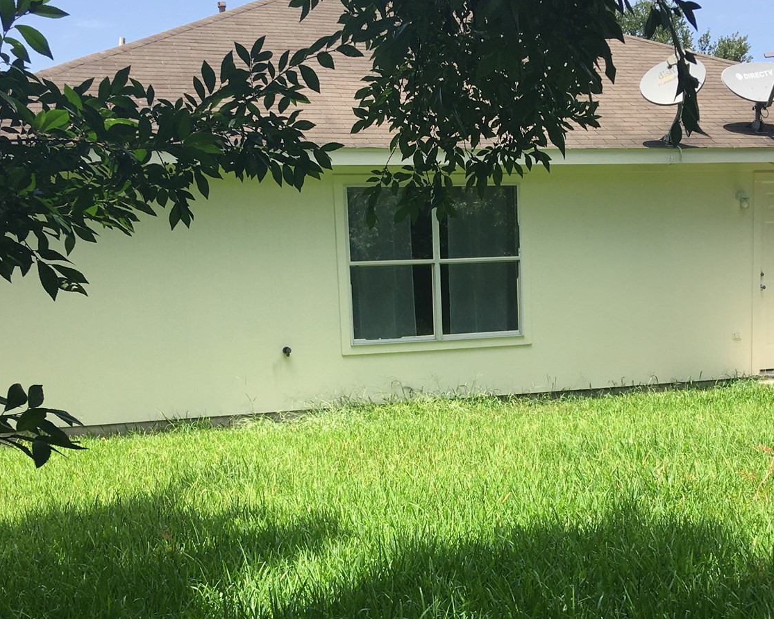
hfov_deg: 35.9
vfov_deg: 28.8
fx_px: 1191
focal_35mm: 52
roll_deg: +1.6
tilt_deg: -6.8
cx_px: 460
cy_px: 454
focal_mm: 4.15
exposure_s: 1/746
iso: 25
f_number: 2.2
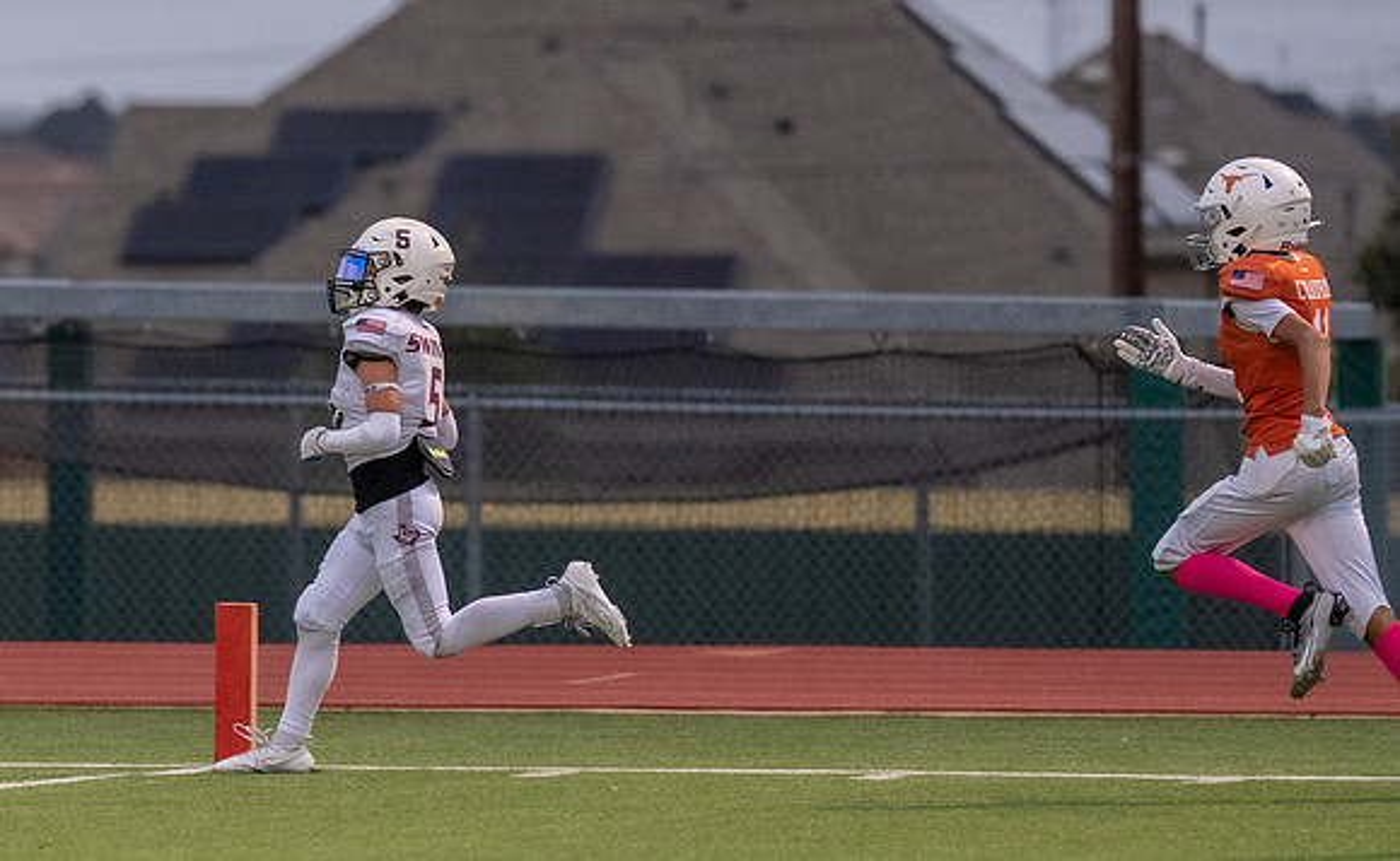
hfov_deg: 4.4
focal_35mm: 482
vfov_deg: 2.7
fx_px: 18314
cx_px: 113
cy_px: 442
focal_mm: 200
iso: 2000
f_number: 2.8
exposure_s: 1/1250
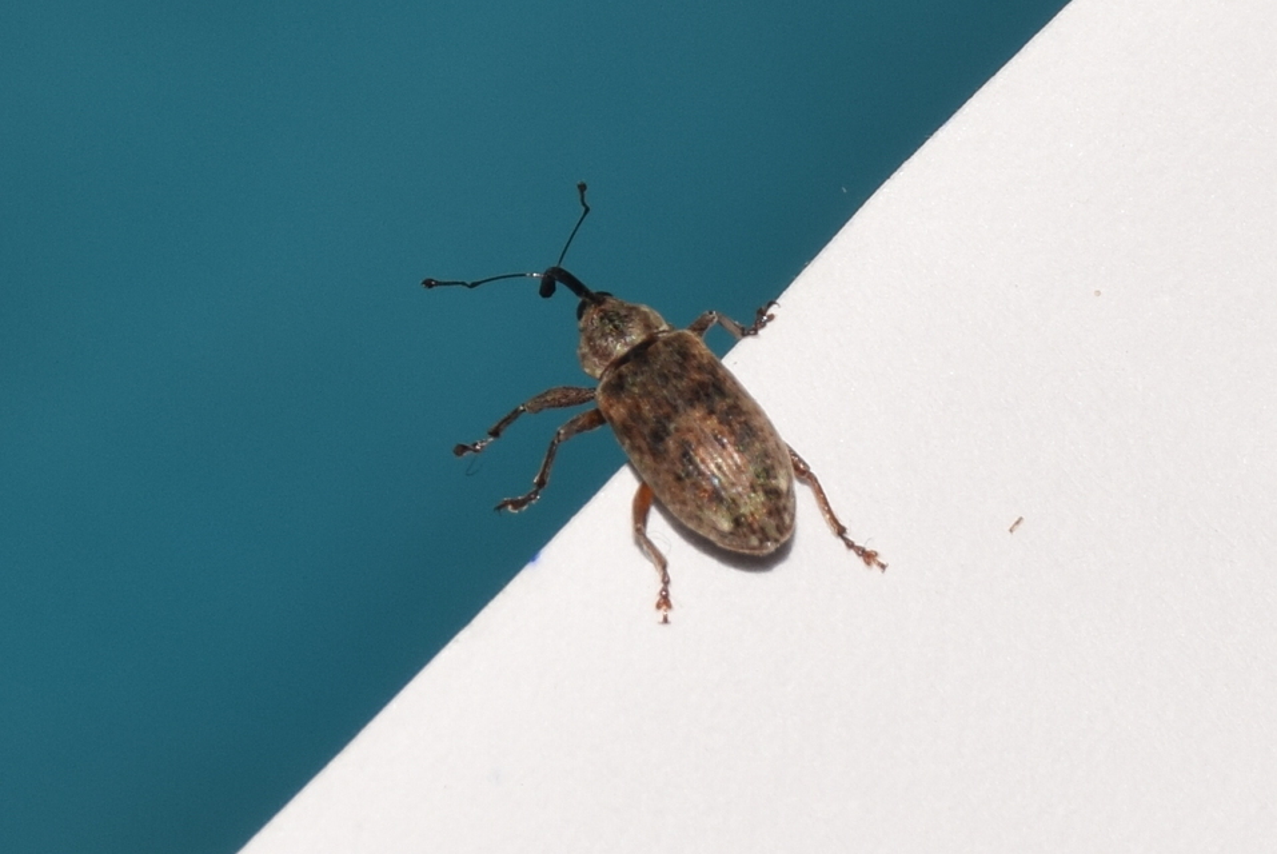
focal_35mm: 183
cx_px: 638
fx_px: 6497
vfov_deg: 7.5
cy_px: 427
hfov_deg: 11.2
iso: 100
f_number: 14
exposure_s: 1/200
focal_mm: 122
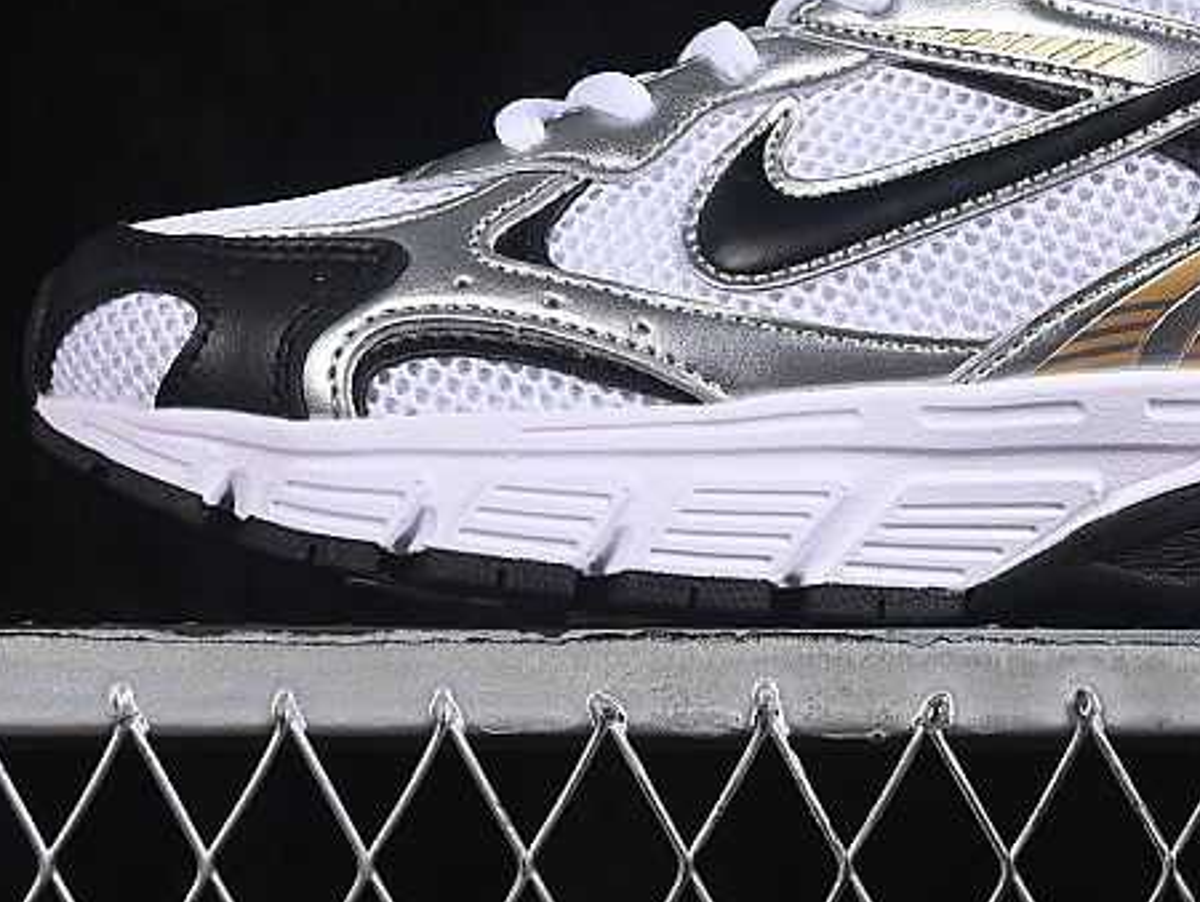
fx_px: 6000
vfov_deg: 8.5
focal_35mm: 173
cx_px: 1024
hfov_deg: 11.4
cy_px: 32
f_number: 8
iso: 160
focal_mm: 50
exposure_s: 1/80
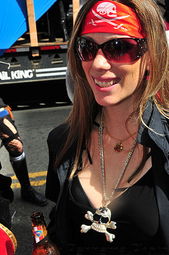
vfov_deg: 38.1
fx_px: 367
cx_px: 111
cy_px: 107
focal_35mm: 52
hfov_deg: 25.8
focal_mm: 26
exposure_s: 1/250
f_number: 8
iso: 200
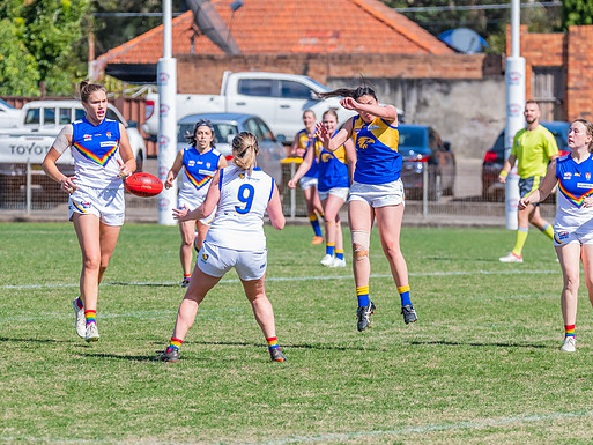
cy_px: 223
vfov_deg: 3.0
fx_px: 8567
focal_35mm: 500
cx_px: 365
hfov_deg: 4.0
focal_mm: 320
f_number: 9
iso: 800
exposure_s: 1/1600
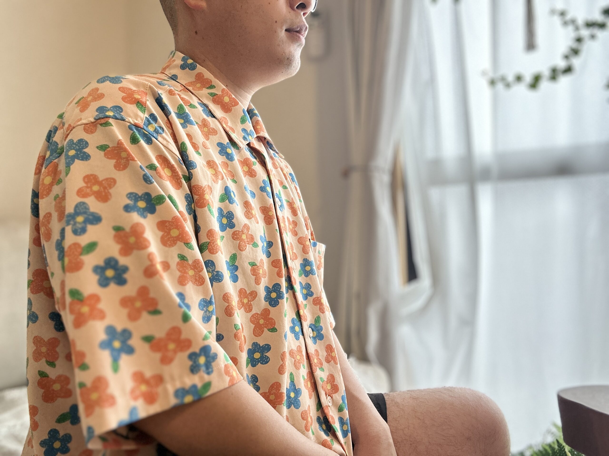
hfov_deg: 60.0
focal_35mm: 30
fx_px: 528
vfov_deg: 46.8
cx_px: 304
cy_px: 228
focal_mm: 2.69
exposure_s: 1/121
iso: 80
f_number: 1.9
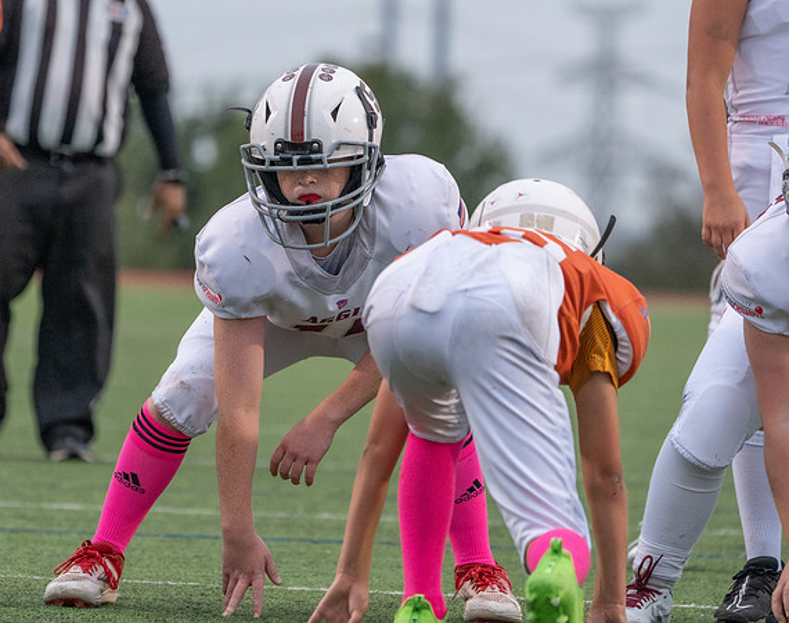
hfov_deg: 5.6
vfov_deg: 4.4
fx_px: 8129
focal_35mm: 350
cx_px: 268
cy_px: 276
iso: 3200
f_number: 5.6
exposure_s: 1/1000
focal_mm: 271
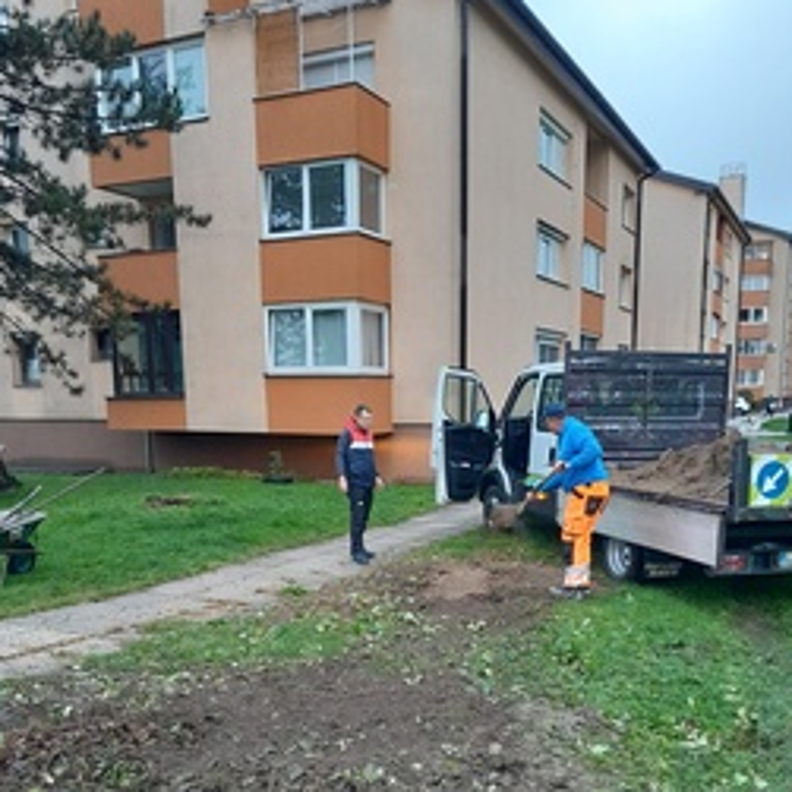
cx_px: 404
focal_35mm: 33
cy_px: 555
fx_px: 854
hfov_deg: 49.7
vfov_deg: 48.5
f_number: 1.8
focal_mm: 4
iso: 160
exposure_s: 1/50
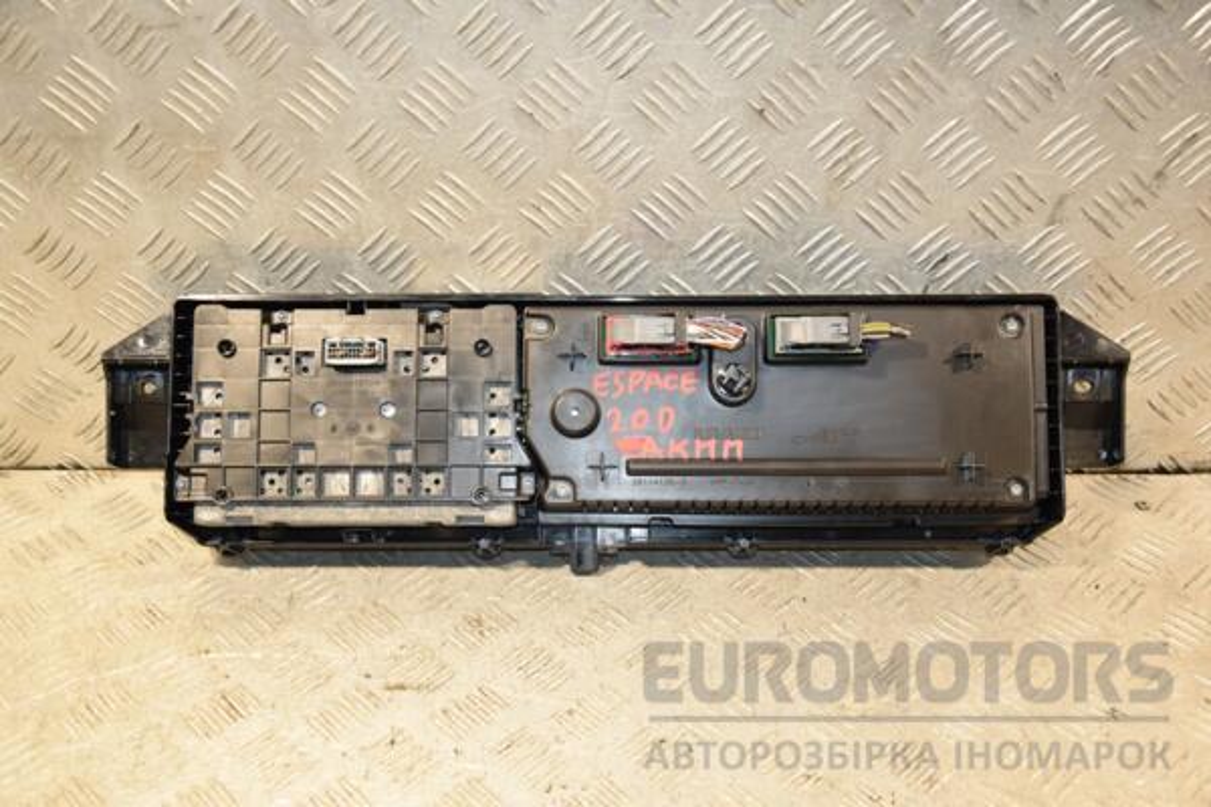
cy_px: 404
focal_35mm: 45
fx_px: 1514
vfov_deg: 29.9
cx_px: 606
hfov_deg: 43.6
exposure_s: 1/160
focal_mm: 30
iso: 800
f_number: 5
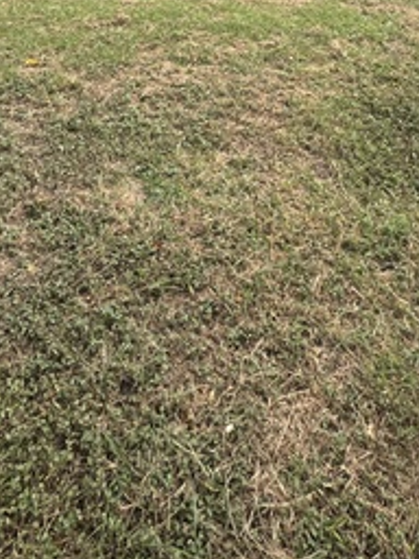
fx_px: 565
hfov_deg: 40.5
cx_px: 253
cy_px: -133
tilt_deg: -3.3
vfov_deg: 37.5
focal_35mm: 35
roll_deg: +0.2
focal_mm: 2.22
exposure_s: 1/492
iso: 40
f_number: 2.2
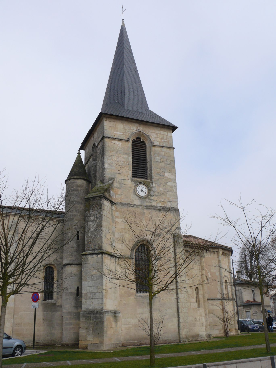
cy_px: 184
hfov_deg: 40.7
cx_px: 138
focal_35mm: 35
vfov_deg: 52.6
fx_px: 372
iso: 100
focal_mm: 7.4
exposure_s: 1/400
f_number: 5.6
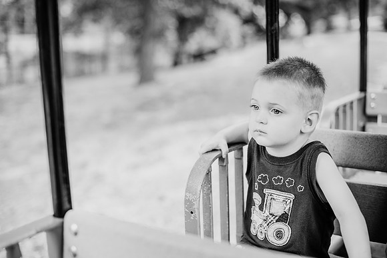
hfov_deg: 39.6
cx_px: 194
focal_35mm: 50
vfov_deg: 27.0
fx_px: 538
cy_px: 129
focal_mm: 50
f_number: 2.2
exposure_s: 1/500
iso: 320
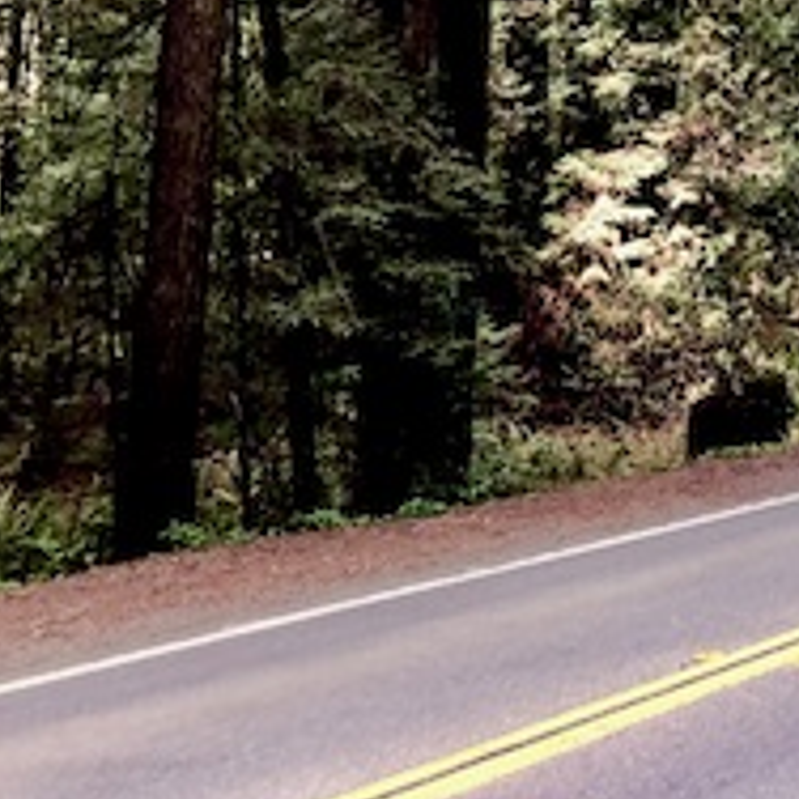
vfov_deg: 20.6
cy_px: -132
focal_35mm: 79
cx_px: 926
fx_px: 2063
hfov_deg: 20.6
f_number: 1.8
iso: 25
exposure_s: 1/30
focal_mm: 4
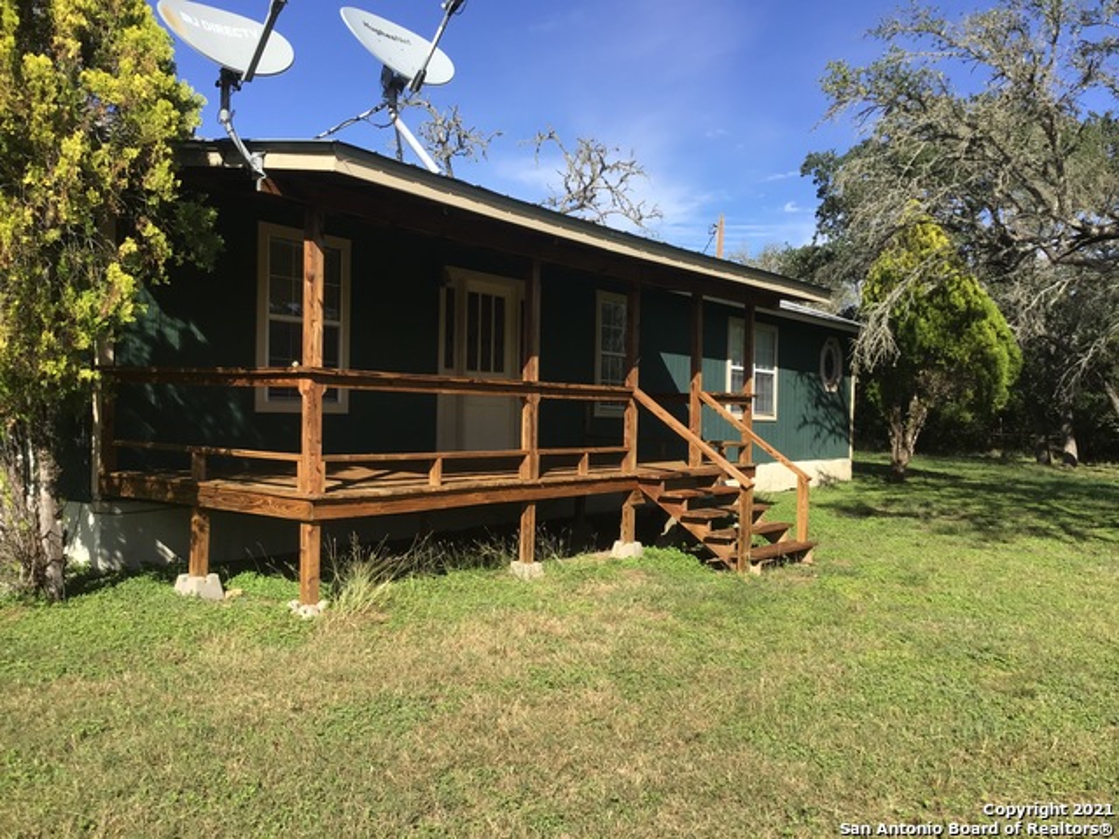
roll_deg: -1.7
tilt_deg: -4.3
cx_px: 560
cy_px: 420
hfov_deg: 58.4
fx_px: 1002
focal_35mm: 31
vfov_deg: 45.4
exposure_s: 1/886
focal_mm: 3.3
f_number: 2.4
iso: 25
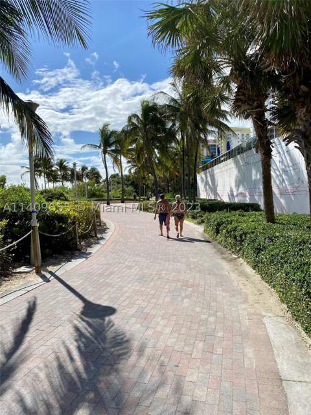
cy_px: 208
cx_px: 156
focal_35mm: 26
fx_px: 311
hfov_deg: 53.1
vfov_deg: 67.3
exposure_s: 1/4608
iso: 32
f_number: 1.8
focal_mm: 4.25
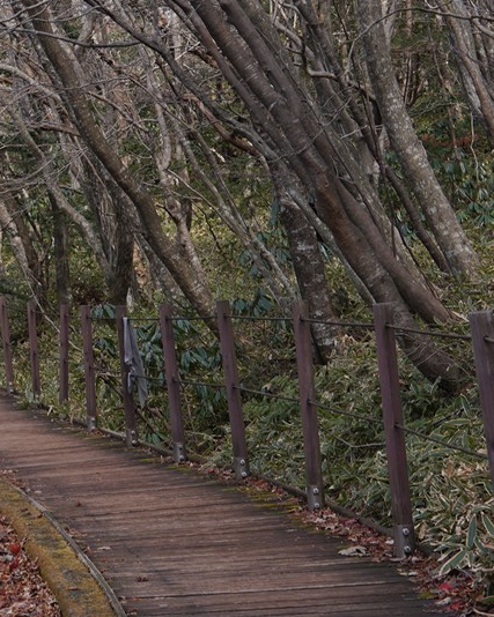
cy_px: 183
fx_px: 2249
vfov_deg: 15.6
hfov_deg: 11.6
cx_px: -396
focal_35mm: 123
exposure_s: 1/100
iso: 100
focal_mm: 35
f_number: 7.1
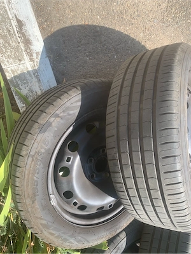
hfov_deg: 53.1
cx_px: 96
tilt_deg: -63.8
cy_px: 127
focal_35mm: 26
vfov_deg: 67.3
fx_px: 191
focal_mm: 4.25
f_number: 1.8
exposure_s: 1/673
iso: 25
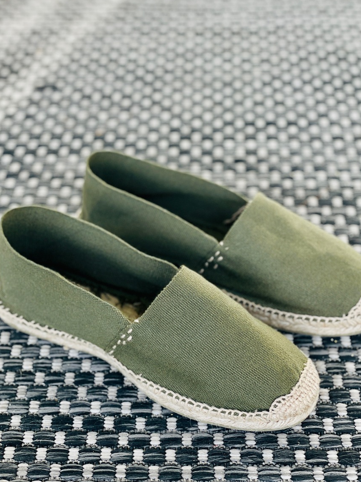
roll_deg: -0.1
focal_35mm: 61
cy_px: 259
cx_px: 189
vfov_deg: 31.7
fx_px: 848
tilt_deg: -39.7
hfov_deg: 24.0
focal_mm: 6
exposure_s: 1/168
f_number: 2
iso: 25
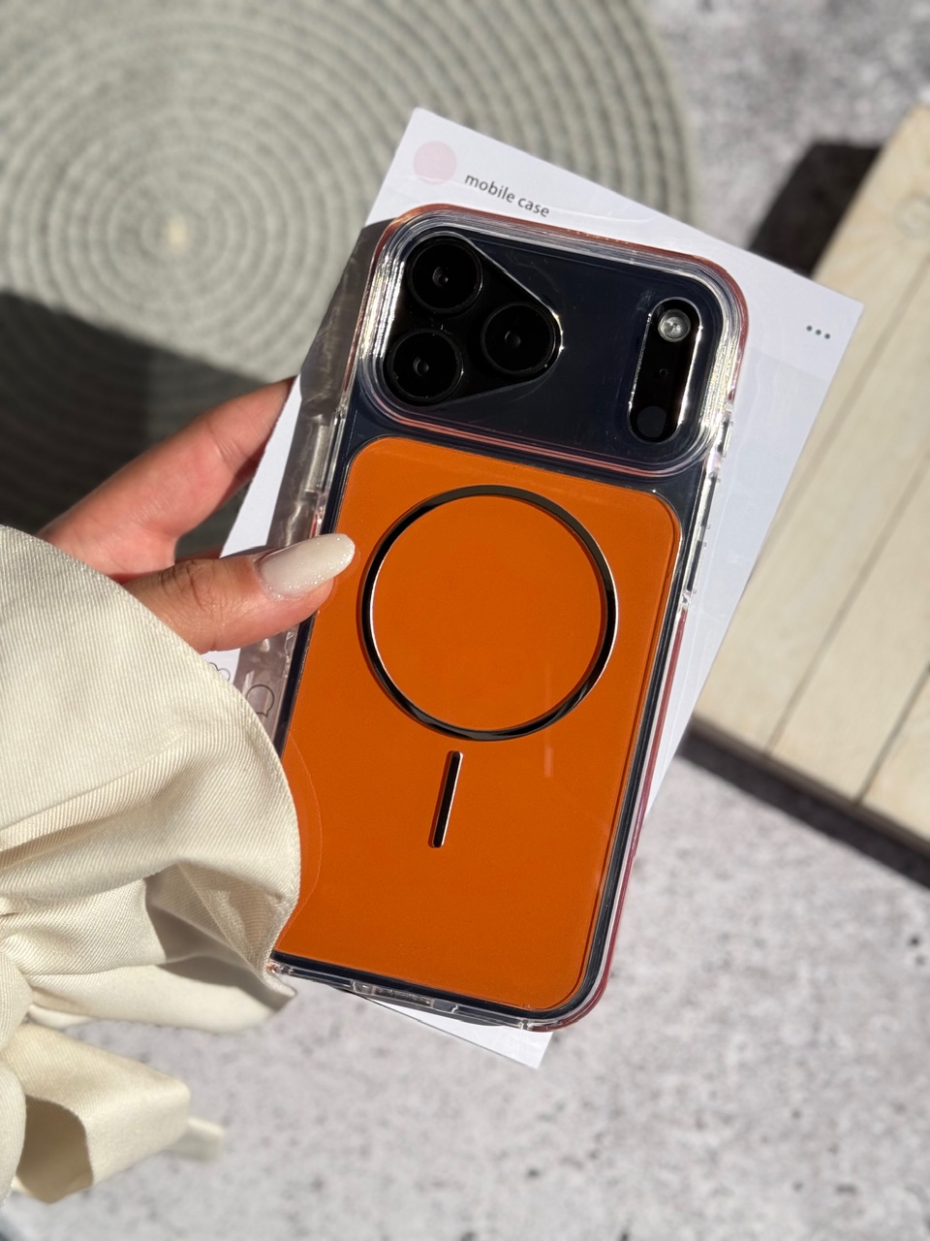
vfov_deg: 39.7
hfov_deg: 30.3
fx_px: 1719
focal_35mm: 48
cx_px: 465
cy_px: 620
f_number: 1.78
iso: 64
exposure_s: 1/6536
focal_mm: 6.76
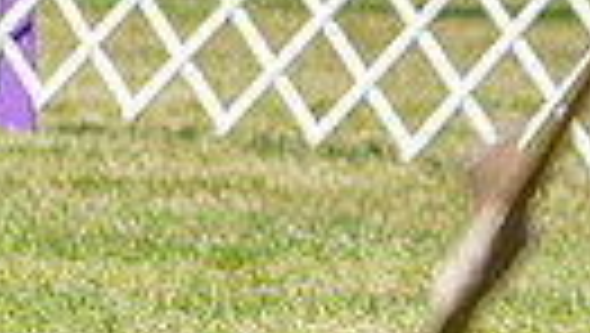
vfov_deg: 1.7
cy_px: -160
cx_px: 1000
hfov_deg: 2.9
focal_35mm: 735
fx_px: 11510
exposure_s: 1/1250
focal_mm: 159
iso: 250
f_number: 4
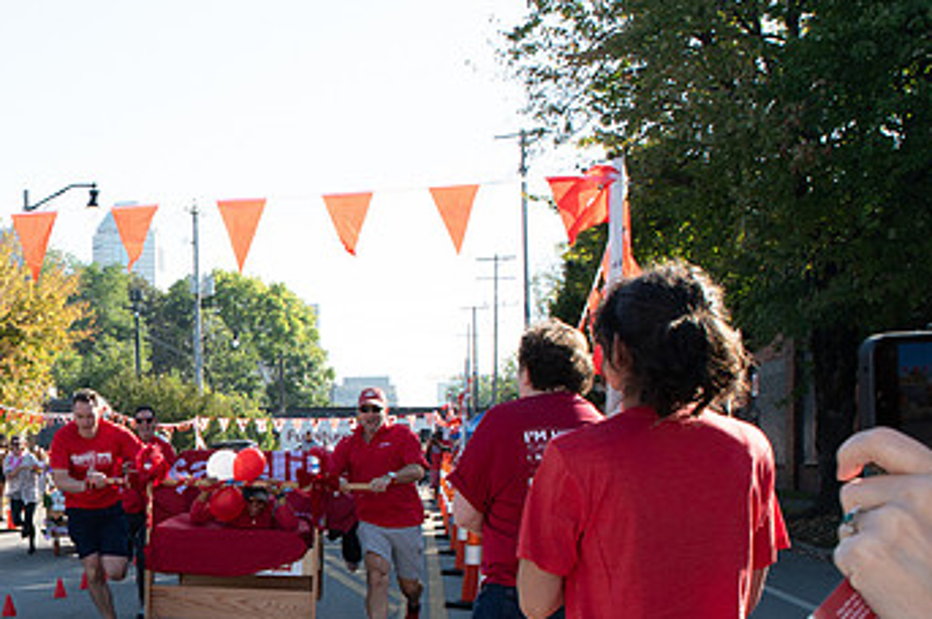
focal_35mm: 59
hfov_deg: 29.8
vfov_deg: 22.5
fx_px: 1526
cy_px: 542
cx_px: -140
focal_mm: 24
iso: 500
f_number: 11
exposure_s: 1/200
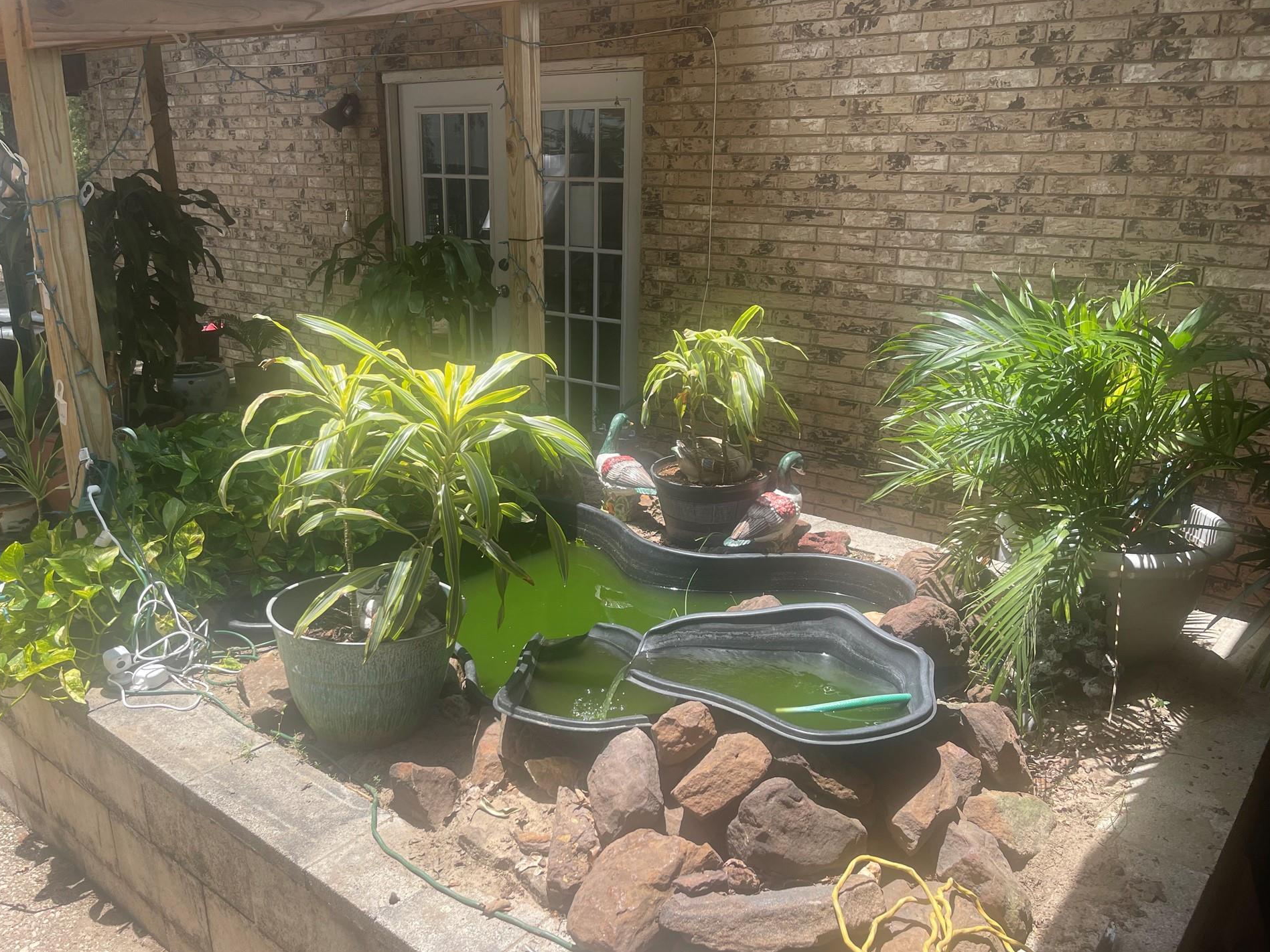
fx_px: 991
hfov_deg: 65.3
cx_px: 605
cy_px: 511
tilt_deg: -18.1
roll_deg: -1.0
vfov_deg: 51.3
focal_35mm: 27
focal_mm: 5.1
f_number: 1.6
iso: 32
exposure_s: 1/1078
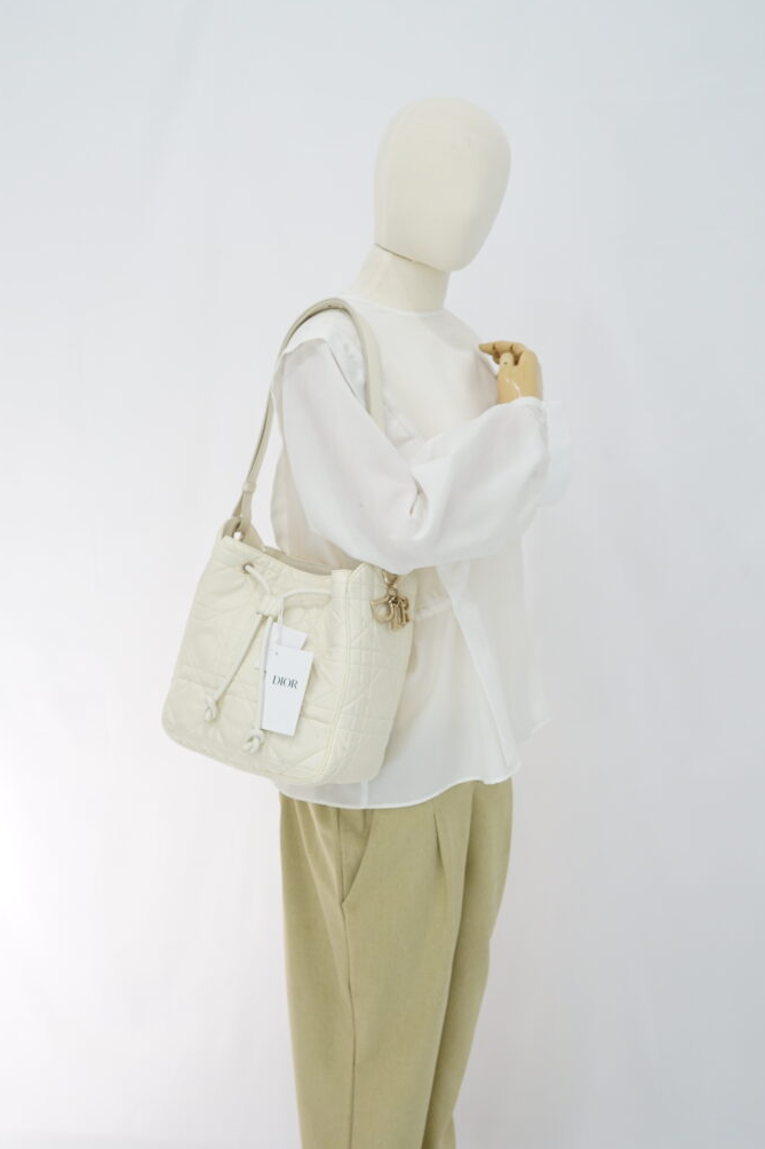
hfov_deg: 26.5
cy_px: 564
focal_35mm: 51
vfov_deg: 38.9
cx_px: 385
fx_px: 1626
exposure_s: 1/13
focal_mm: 50
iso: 640
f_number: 6.3
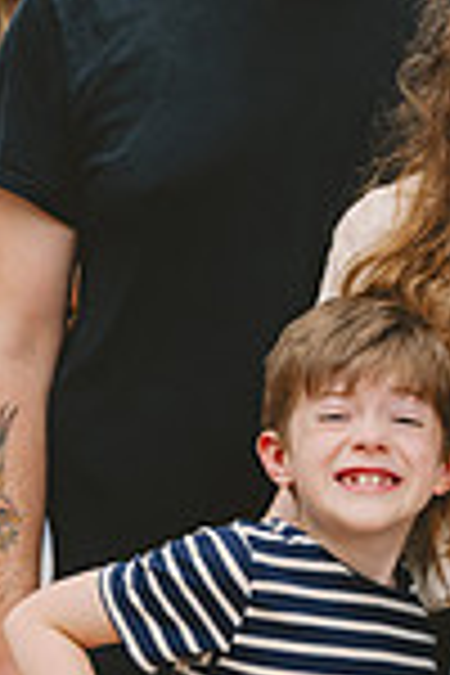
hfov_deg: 8.6
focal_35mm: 159
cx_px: 382
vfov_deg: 12.9
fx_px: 2981
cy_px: 360
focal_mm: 53
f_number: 4.5
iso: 1250
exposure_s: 1/1250
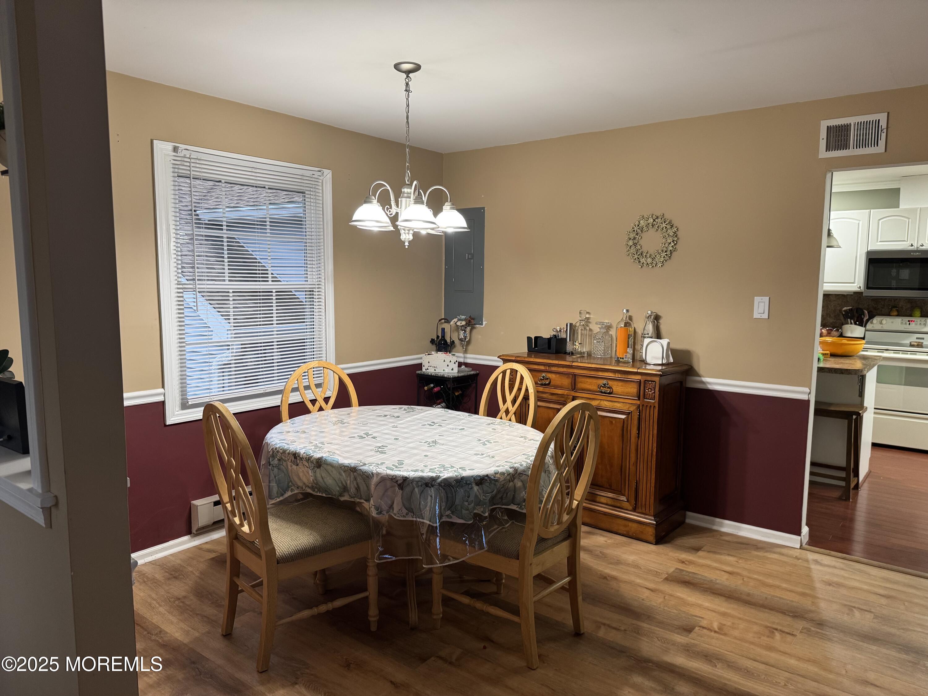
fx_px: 643
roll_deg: -0.7
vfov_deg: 56.8
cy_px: 348
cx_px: 464
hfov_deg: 71.6
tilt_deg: -5.9
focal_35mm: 24
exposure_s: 1/60
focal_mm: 6.76
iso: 200
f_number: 1.78
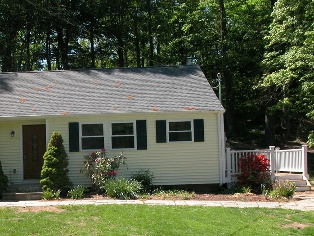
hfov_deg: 29.1
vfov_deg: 22.2
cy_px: 157
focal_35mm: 66
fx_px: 599
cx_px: 95
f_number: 5.2
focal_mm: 11.4
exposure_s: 1/192
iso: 100
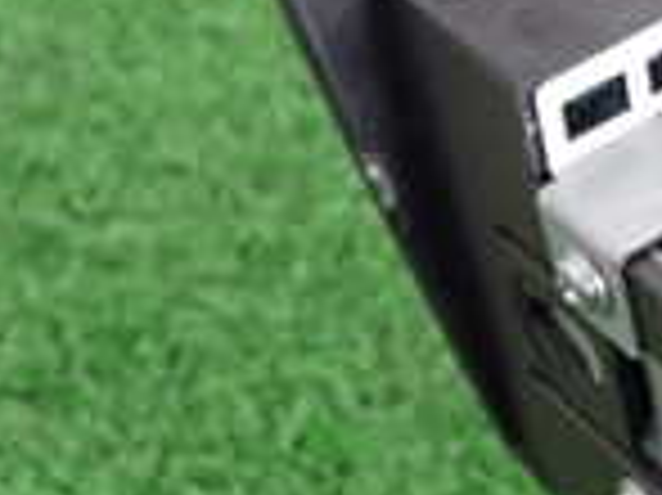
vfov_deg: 11.3
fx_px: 2503
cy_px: 374
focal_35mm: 131
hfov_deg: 14.1
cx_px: 1009
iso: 500
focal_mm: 5.79
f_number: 2.4
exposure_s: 1/30
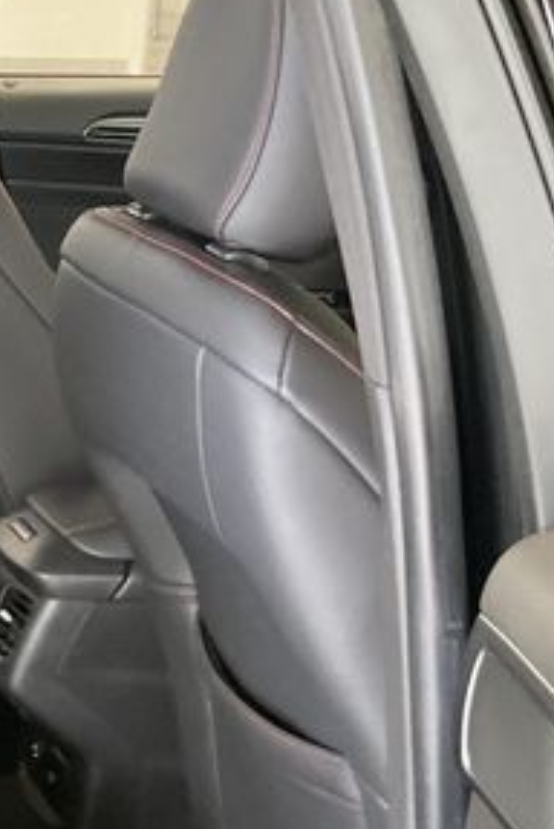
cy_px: 552
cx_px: -378
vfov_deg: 24.1
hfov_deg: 14.7
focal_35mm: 84
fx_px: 1934
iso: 250
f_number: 1.8
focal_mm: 3
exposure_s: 1/60
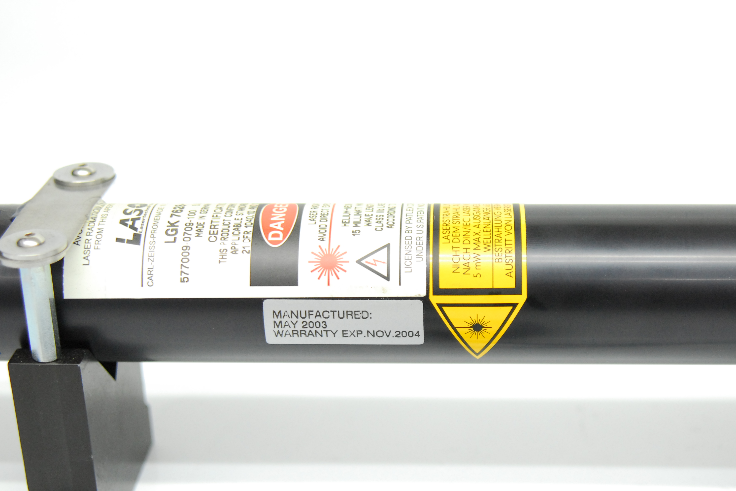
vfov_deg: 19.5
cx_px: 416
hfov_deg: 28.9
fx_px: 1424
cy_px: 303
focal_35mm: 70
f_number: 3.2
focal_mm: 35
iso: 800
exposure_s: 1/100
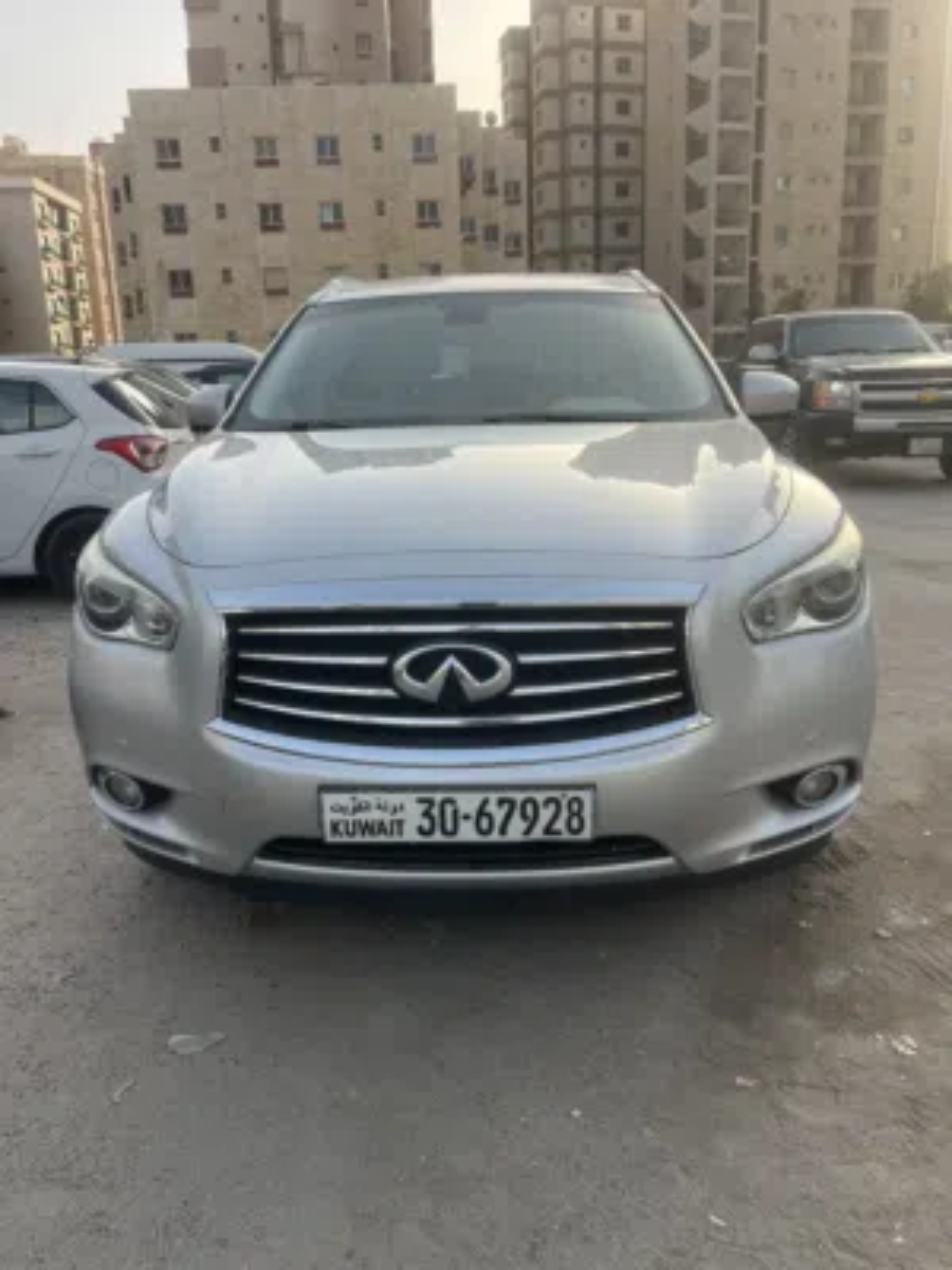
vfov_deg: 67.3
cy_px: 635
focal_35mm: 26
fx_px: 953
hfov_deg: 53.1
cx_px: 476
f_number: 1.5
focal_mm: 5.7
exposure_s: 1/1698
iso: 50
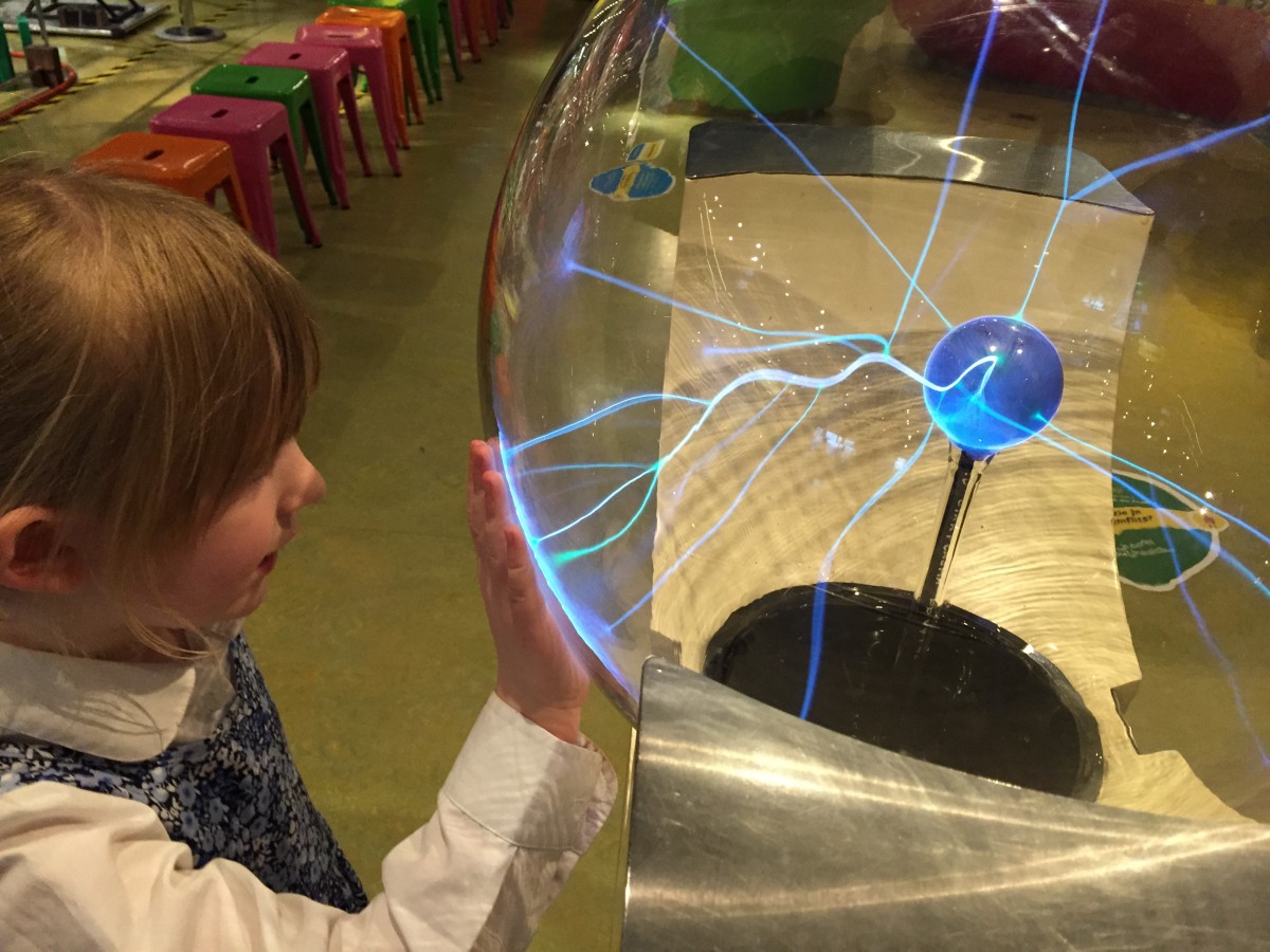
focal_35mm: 29
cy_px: 476
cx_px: 635
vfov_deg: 48.2
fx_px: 1064
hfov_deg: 61.7
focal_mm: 4.15
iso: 200
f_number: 2.2
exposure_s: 1/30
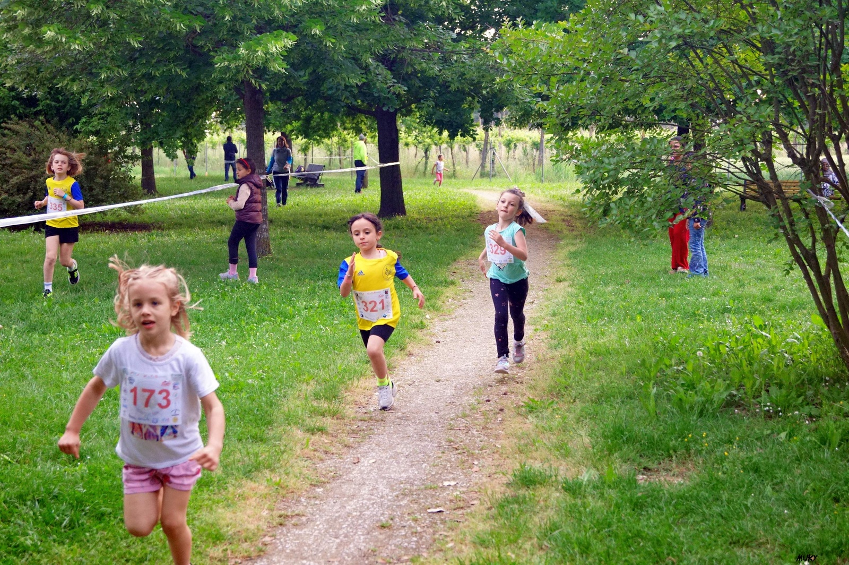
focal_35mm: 52
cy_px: 282
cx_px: 424
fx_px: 1237
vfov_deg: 25.7
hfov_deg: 37.9
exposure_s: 1/320
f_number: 5
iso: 2000
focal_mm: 35
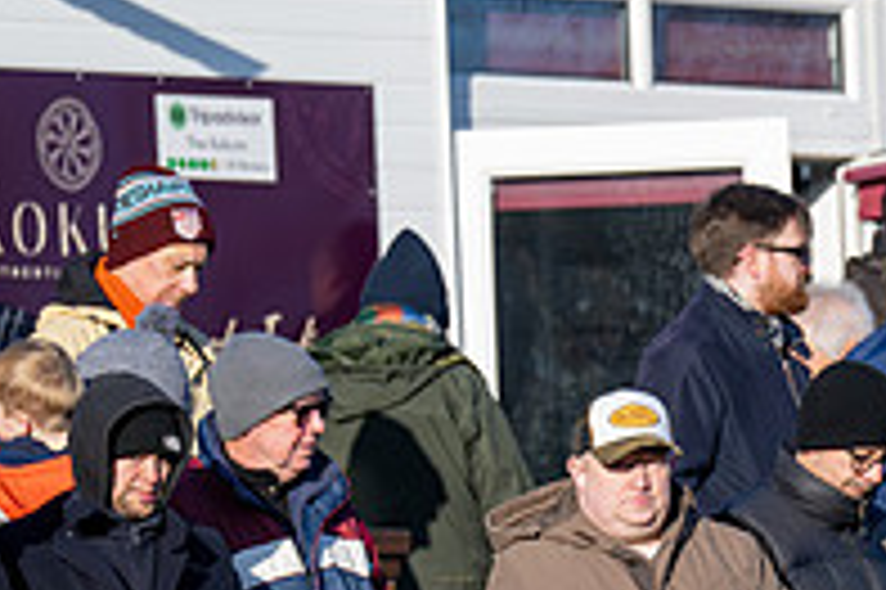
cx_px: 837
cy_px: 786
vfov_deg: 2.3
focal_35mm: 589
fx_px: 14484
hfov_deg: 3.5
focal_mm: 200
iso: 1250
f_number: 4.5
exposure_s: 1/8000
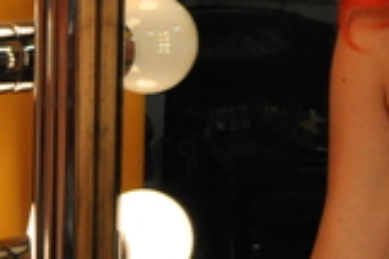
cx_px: 222
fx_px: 1349
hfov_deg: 16.4
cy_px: -86
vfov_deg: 10.7
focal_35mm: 125
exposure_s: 1/250
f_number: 8
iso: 1600
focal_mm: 21
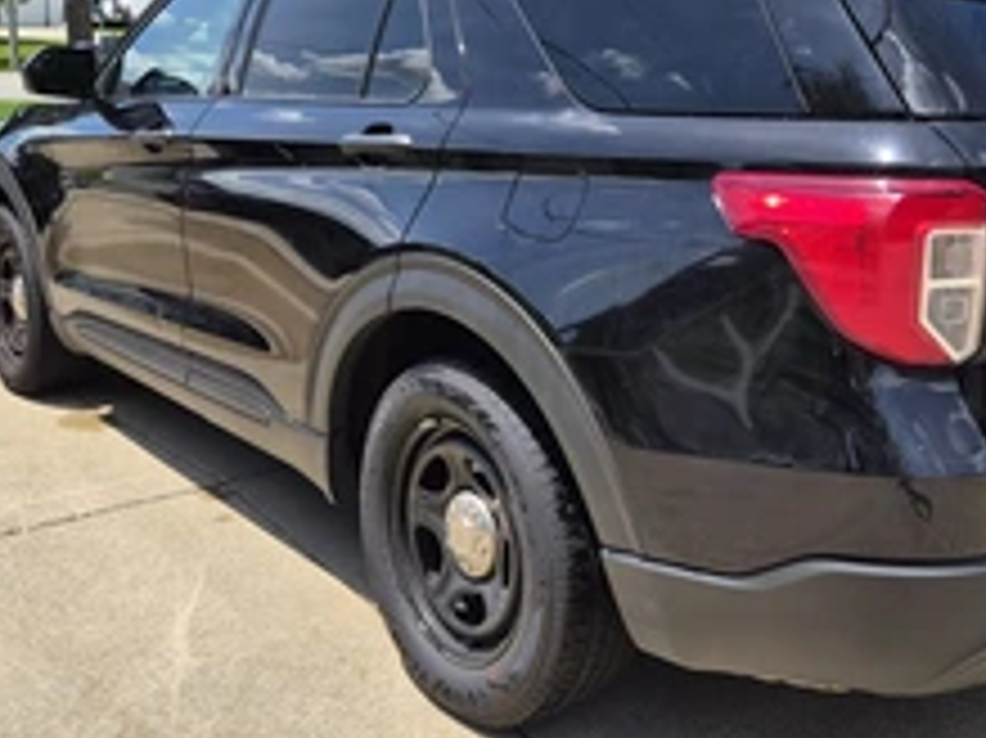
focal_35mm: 42
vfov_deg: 34.0
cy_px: 243
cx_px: 621
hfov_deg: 44.4
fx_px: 1196
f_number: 1.8
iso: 80
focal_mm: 5.4
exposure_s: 1/4056
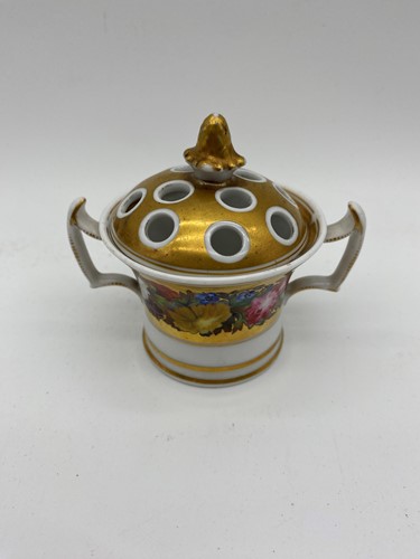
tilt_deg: -35.2
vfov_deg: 69.4
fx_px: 404
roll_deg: -0.3
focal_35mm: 25
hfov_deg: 54.9
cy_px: 280
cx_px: 210
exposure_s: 1/778
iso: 32
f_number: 1.8
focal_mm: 4.25
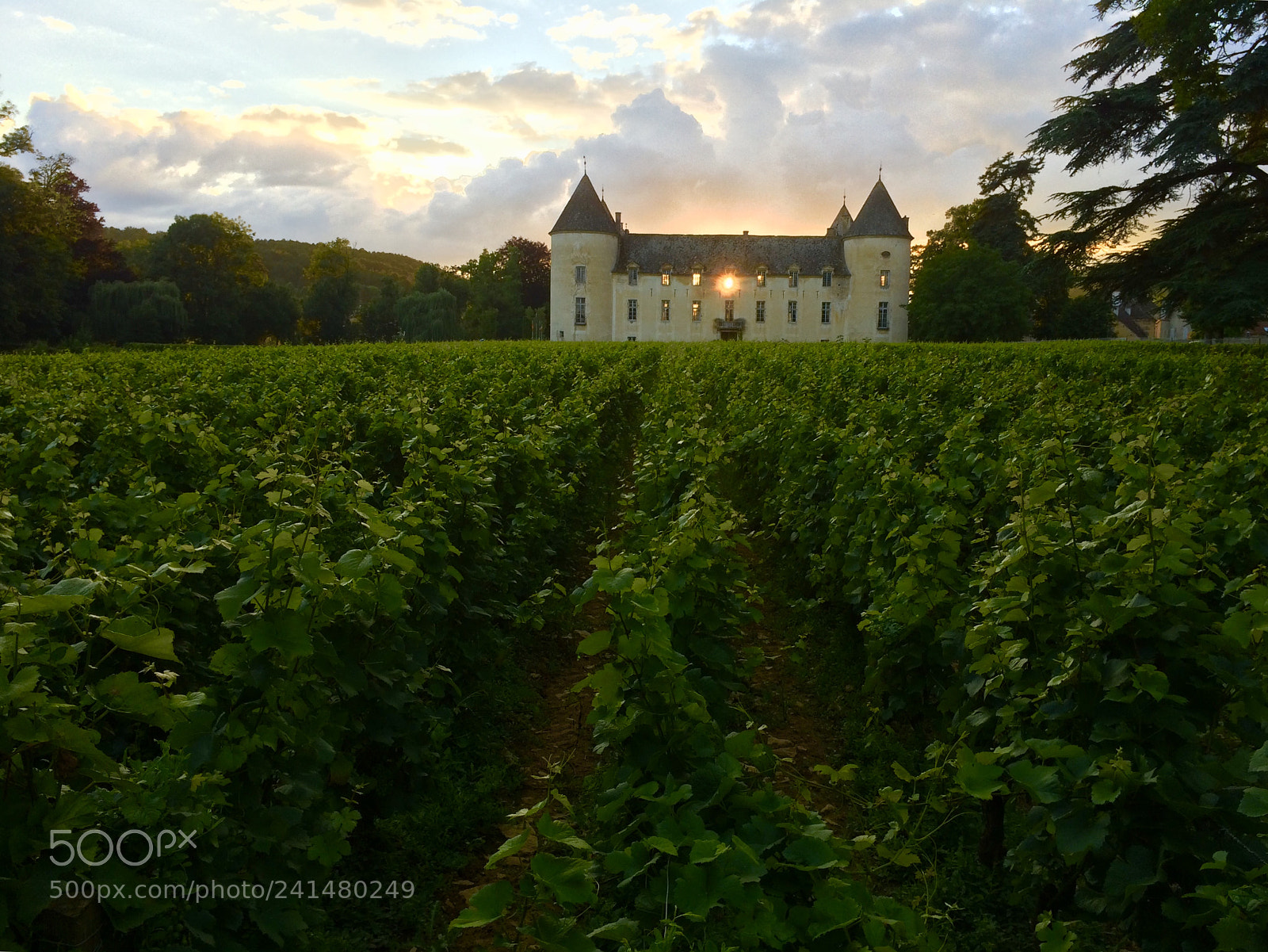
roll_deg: +1.3
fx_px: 1063
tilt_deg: -4.5
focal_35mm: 29
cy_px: 476
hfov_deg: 61.6
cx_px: 634
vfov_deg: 48.3
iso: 32
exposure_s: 1/144
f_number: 2.2
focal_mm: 4.15
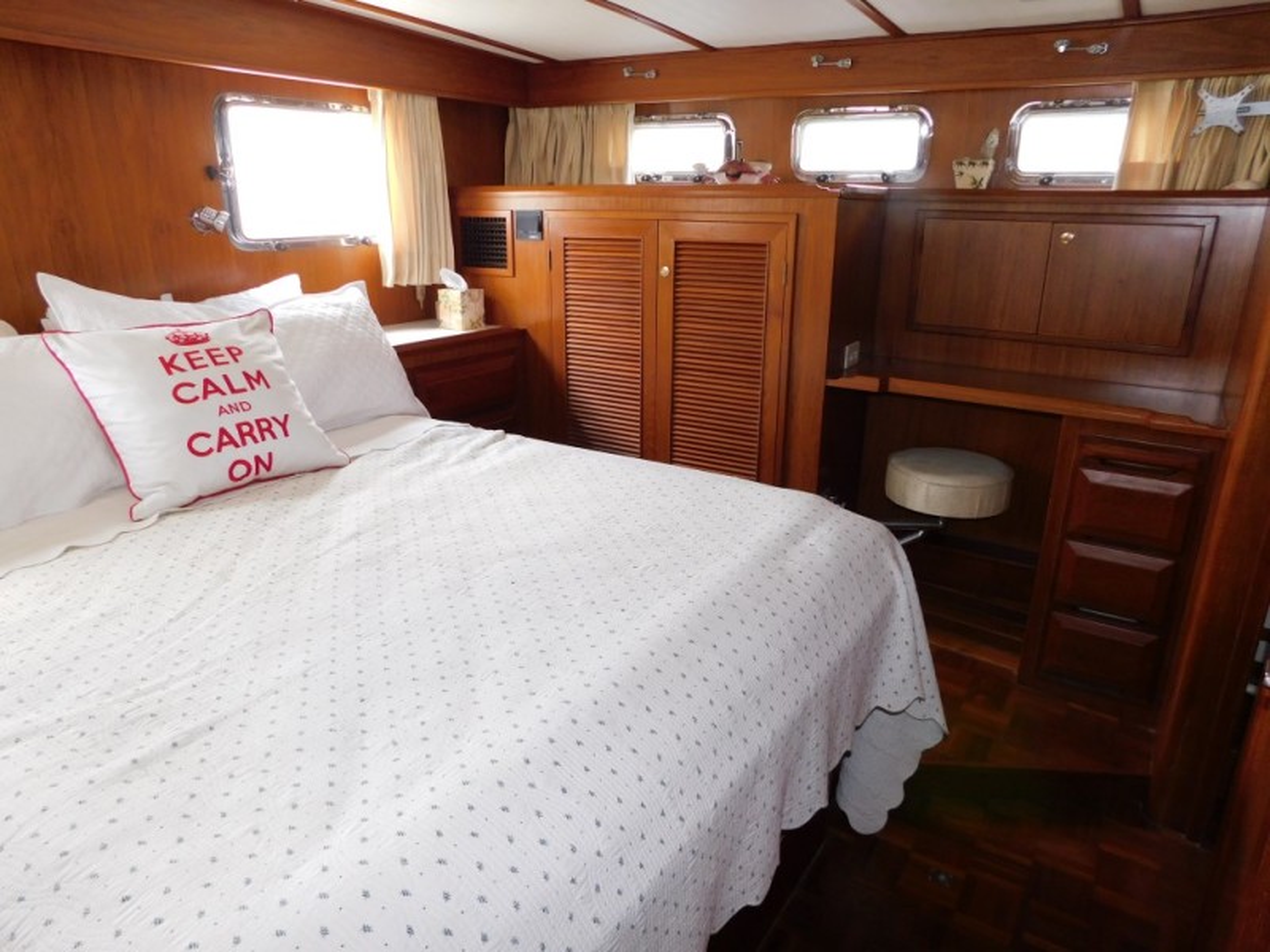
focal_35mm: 23
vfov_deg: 58.9
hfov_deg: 73.9
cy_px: 476
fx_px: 844
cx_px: 635
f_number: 3
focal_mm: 4
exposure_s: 1/30
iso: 200
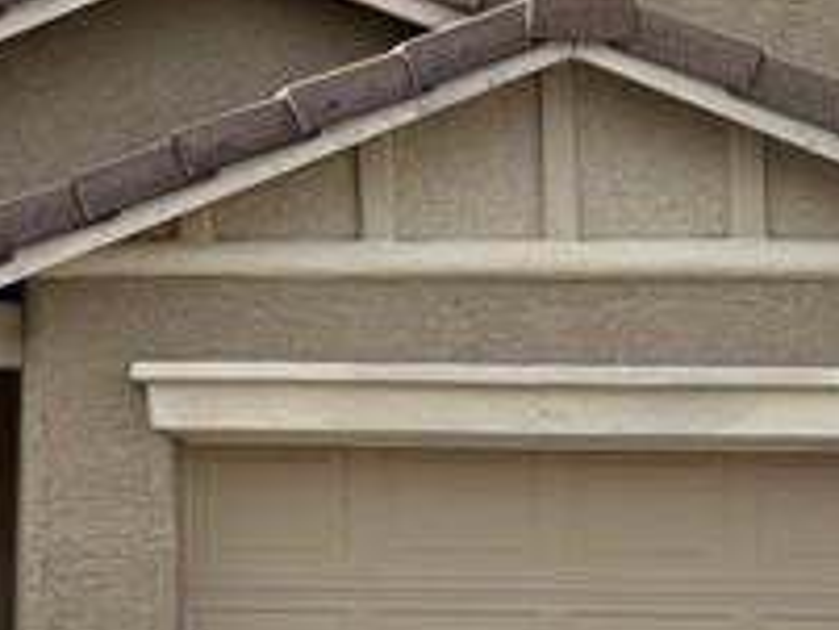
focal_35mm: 122
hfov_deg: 15.6
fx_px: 2959
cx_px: -113
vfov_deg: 12.2
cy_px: 330
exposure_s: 1/2801
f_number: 1.78
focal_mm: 6.76
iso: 100
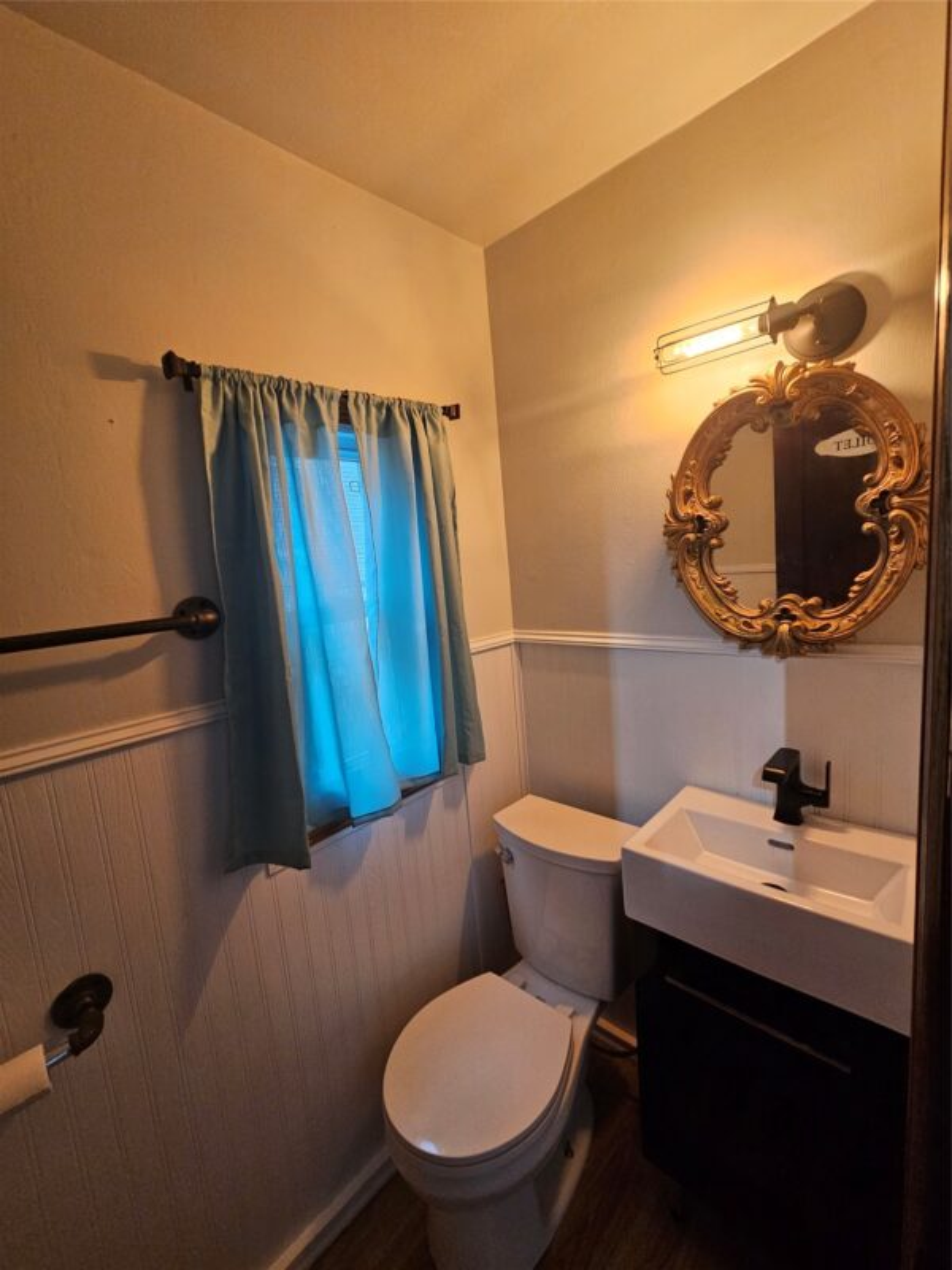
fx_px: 477
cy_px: 635
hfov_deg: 89.9
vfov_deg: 106.2
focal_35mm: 13
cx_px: 476
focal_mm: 2.2
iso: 320
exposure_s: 1/40
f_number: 2.2
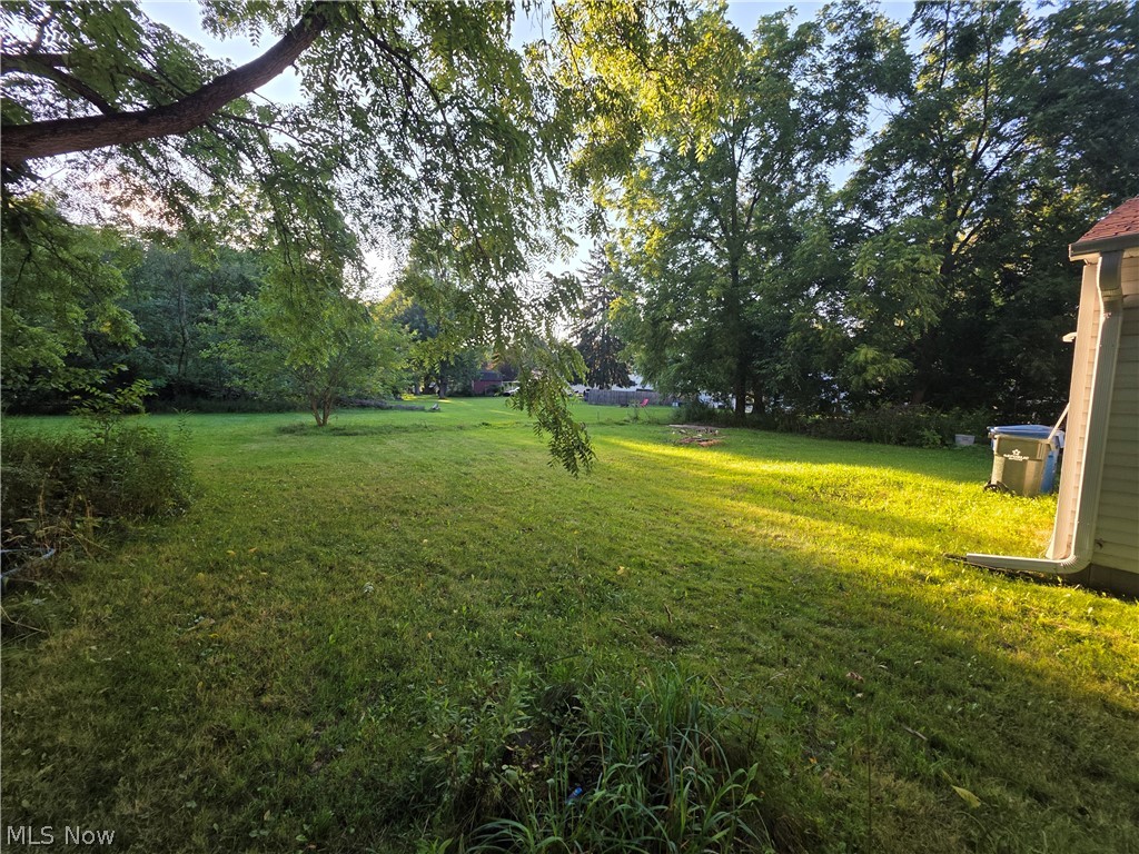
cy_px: 427
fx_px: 428
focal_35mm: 13
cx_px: 570
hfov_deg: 106.2
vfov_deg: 89.9
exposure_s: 1/249
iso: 40
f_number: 1.9
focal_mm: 2.2
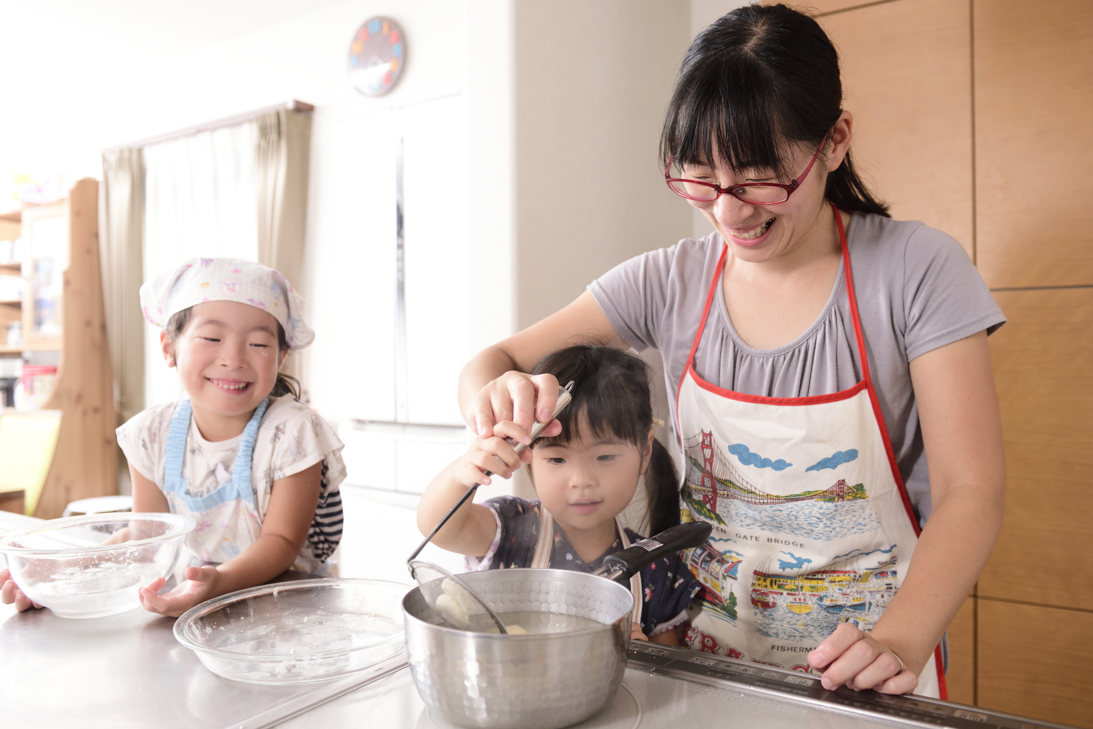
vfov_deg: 43.6
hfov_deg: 61.9
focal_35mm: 30
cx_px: 532
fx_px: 911
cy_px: 356
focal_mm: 29
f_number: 4
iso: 200
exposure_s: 1/125
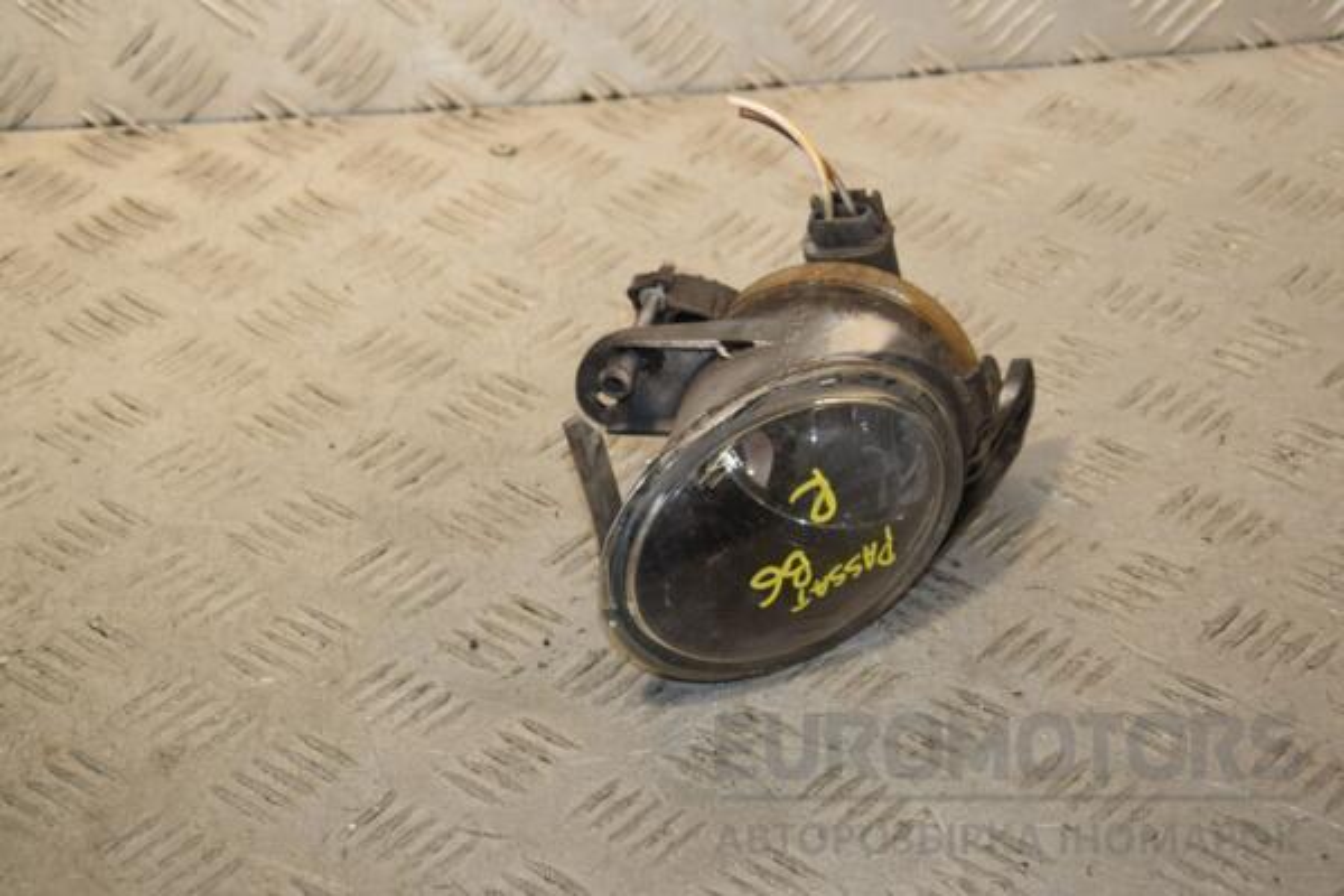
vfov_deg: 14.7
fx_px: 3472
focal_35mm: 93
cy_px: 448
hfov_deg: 21.9
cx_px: 672
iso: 800
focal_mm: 62
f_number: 7.1
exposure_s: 1/200
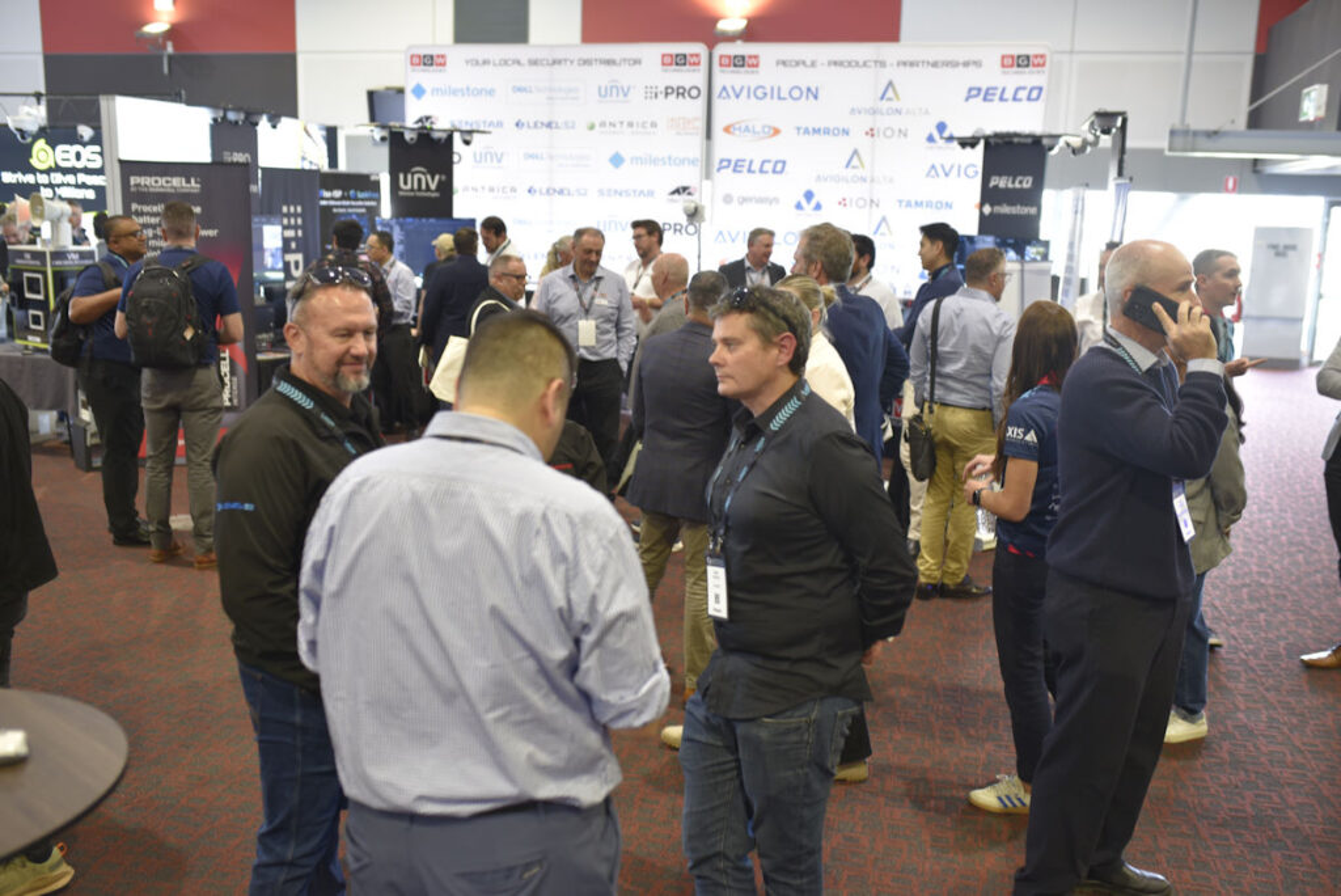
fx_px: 1304
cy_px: 448
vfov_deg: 37.9
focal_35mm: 35
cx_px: 670
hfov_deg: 54.4
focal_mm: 35
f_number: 2.5
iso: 800
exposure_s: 1/60
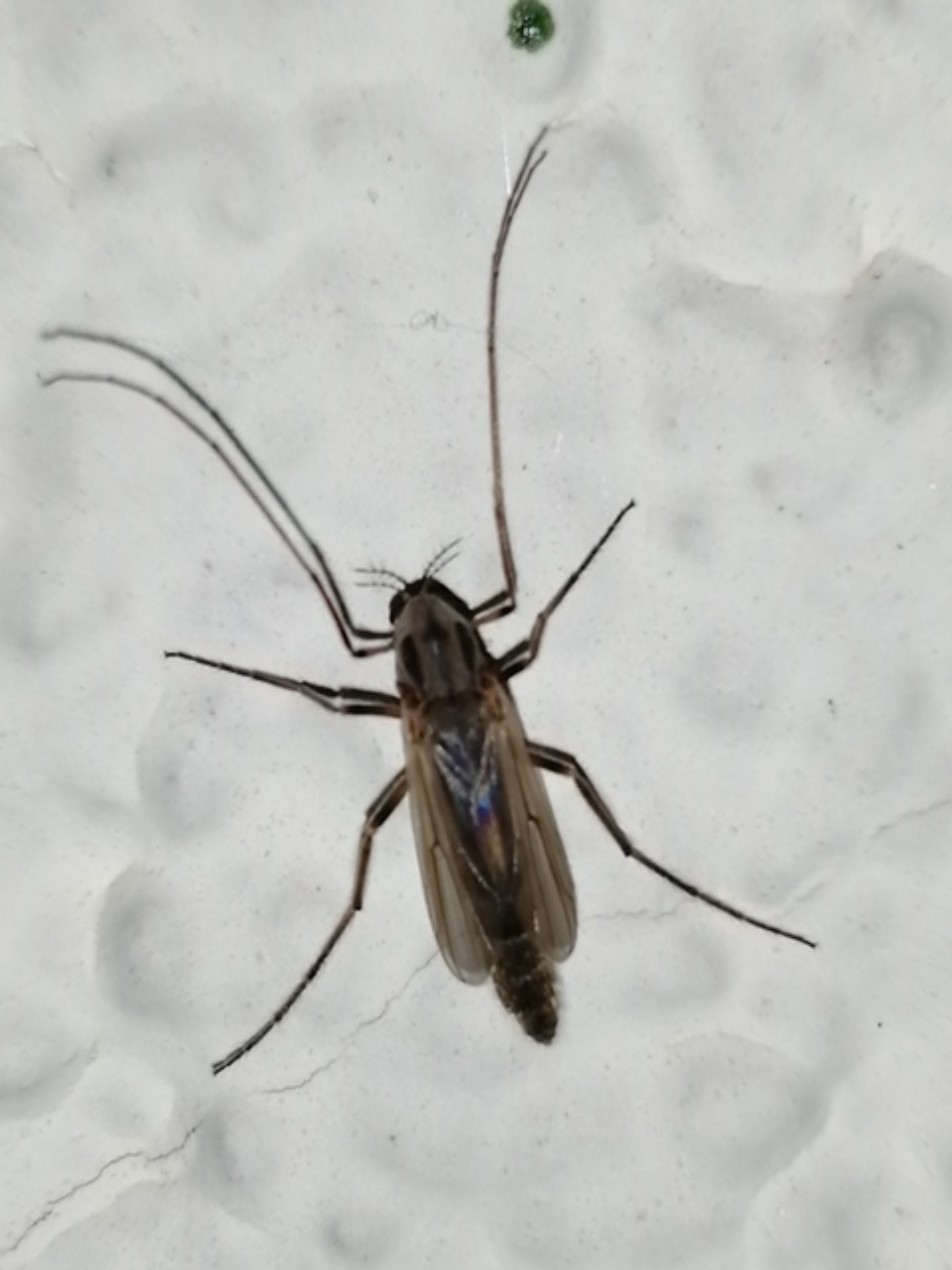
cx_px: 476
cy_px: 635
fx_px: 3814
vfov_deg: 18.9
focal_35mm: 104
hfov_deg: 14.2
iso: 50
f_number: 1.8
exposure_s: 1/180
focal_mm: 3.46
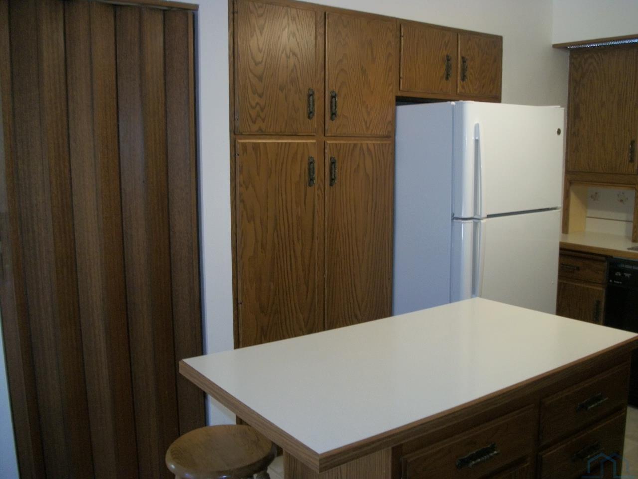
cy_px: 240
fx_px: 590
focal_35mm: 32
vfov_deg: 44.2
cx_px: 319
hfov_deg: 56.8
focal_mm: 5.7
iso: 160
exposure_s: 1/30
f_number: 2.9
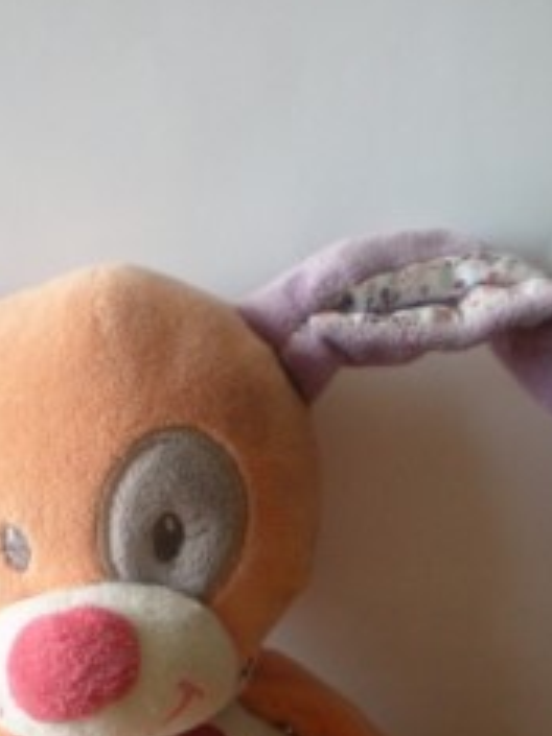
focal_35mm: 84
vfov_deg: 22.2
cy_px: 770
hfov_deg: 17.5
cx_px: 201
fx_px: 1788
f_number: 3.1
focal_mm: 6.3
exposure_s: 1/50.4
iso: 168
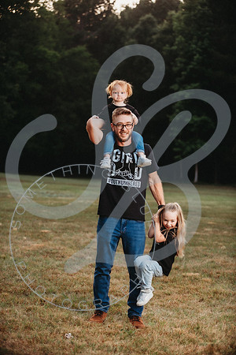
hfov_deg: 19.5
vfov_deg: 28.8
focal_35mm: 70
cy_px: 178
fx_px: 688
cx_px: 118
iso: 200
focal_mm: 70
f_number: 2.8
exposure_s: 1/250
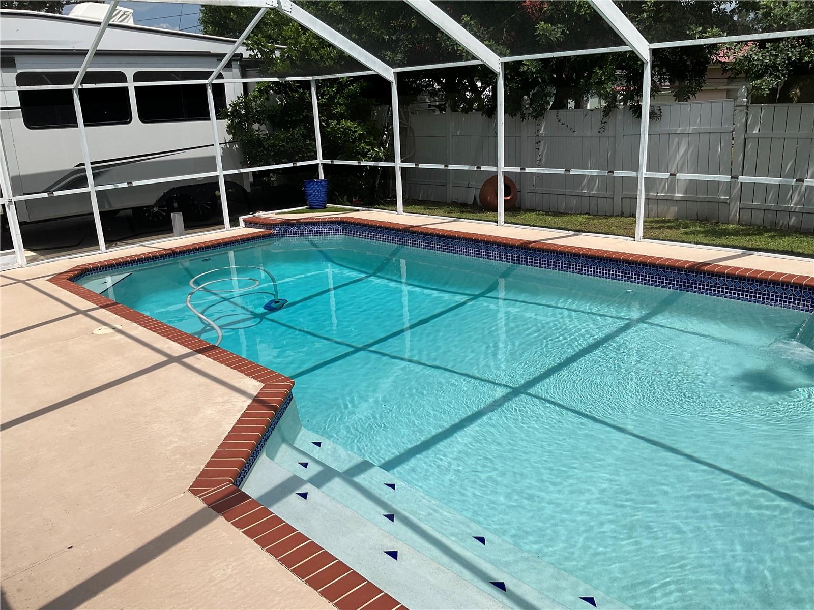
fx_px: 682
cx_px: 407
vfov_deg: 48.2
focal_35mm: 29
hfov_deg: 61.7
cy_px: 305
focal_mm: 3
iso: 16
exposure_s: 1/2058
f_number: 1.8
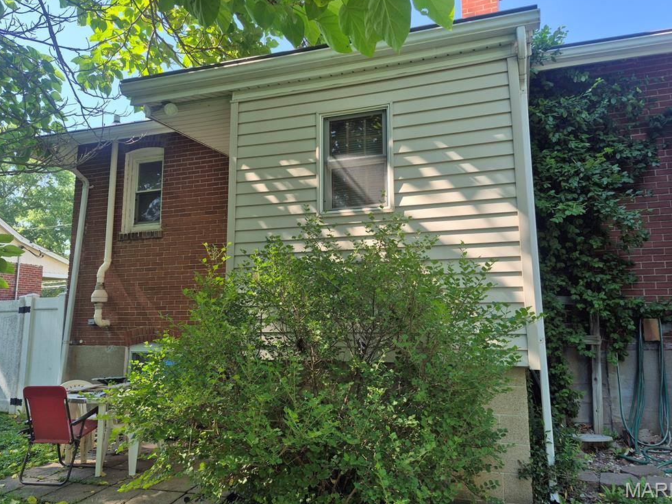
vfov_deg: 56.8
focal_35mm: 24
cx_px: 343
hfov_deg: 71.6
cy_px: 242
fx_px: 466
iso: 25
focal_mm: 5.4
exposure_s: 1/421
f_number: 1.8
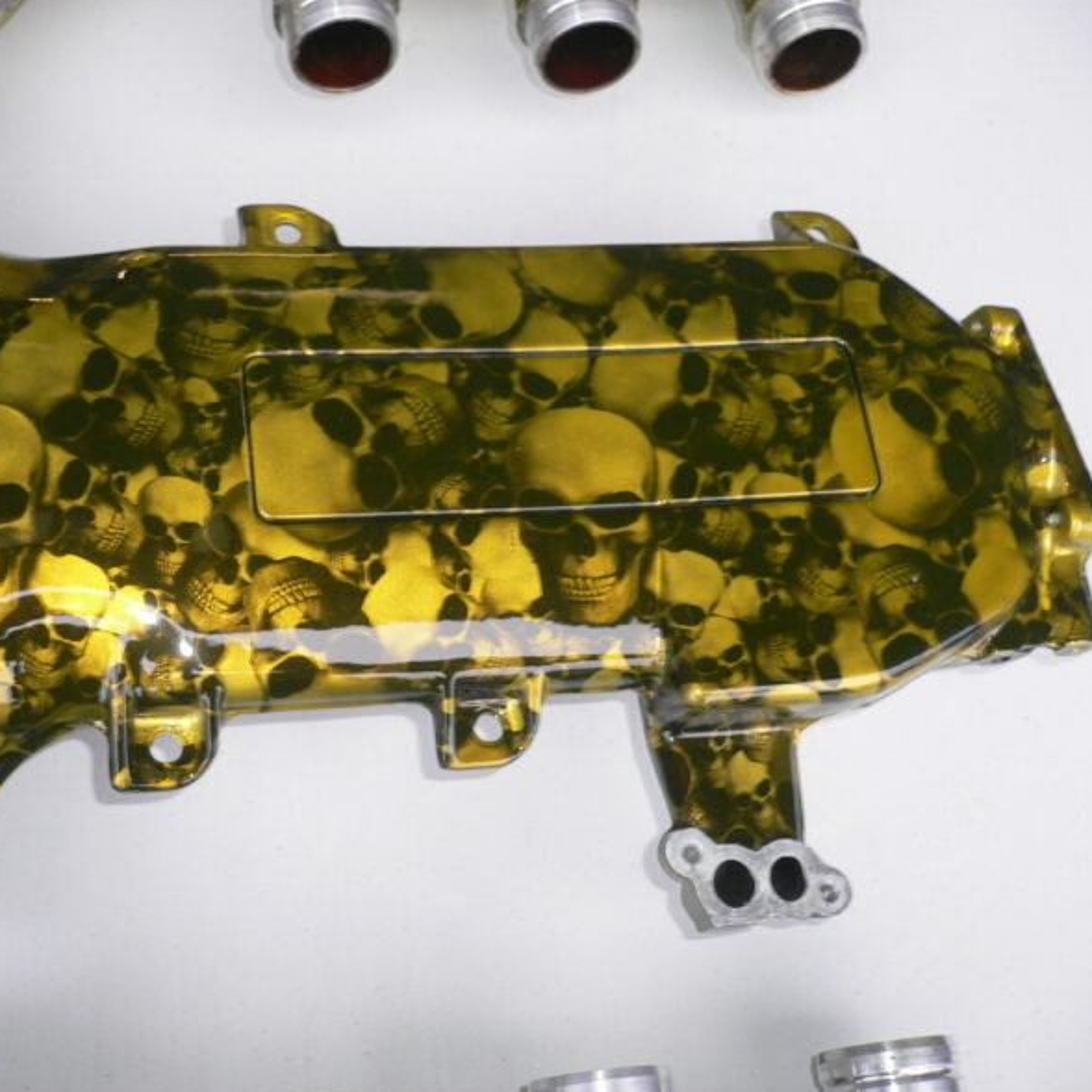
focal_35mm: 42
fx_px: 1499
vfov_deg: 40.0
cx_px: 391
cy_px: 543
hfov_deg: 39.7
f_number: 2.8
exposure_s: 1/30
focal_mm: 5.8
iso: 80
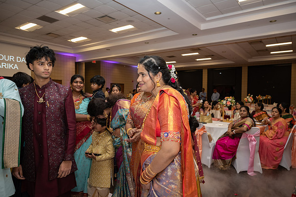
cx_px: 148
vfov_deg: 51.8
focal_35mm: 25
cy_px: 98
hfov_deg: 72.1
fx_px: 203
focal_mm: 24
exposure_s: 1/160
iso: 1250
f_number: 3.2
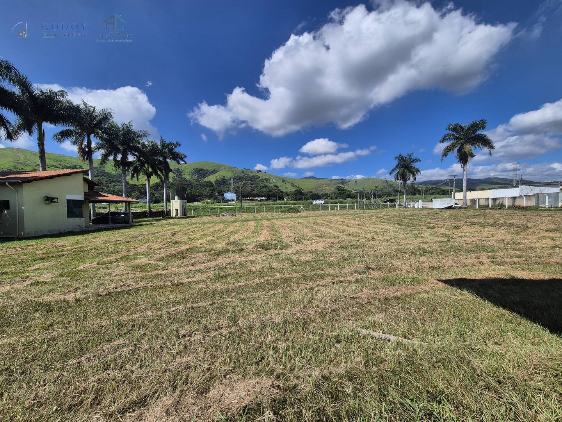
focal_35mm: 13
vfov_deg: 89.9
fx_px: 211
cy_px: 211
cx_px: 281
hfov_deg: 106.2
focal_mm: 2.2
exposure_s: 1/3312
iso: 50
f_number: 2.2
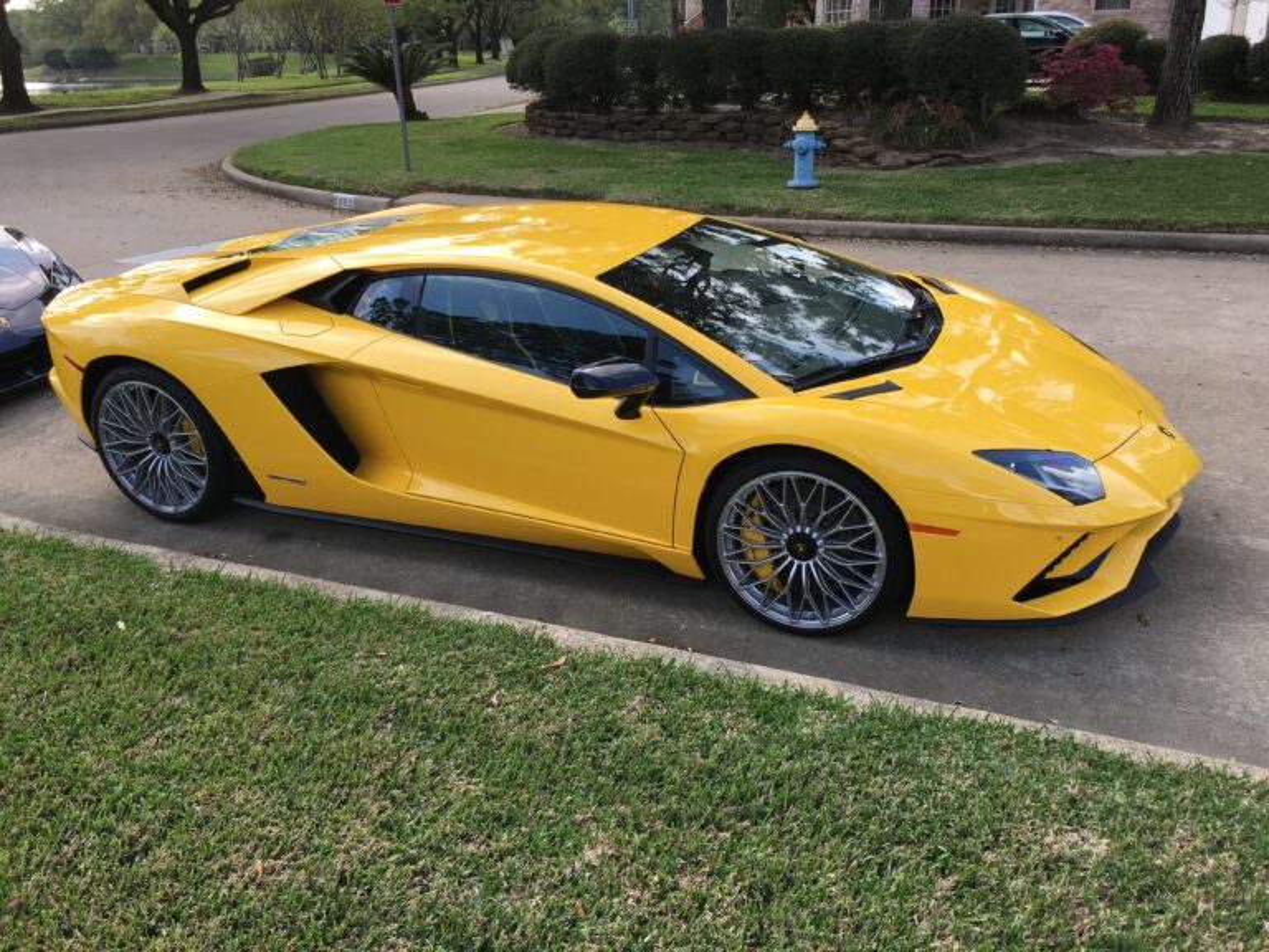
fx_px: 1063
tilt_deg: -21.3
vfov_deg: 48.2
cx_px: 634
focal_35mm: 29
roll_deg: +2.8
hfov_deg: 61.7
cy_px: 476
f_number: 2.2
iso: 25
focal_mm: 4.15
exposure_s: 1/413
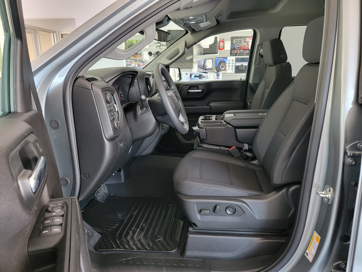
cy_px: 136
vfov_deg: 56.8
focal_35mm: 24
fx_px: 251
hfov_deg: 71.6
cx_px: 181
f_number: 1.8
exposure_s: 1/40
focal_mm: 6.7
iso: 250
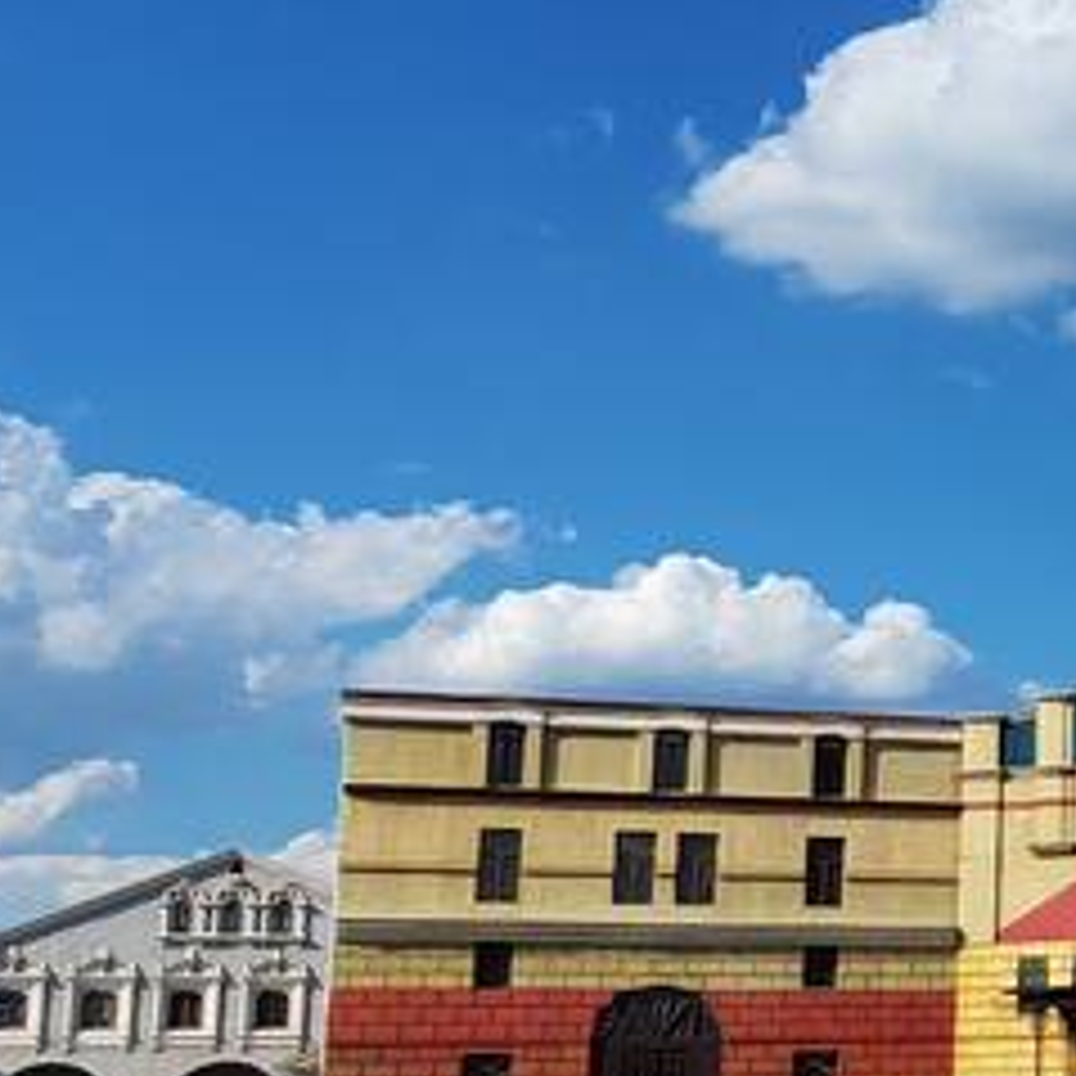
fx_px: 2532
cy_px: 711
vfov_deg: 23.9
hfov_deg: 18.8
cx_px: 1909
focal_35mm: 72
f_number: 2.2
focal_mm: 1.96
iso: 50
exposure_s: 1/1500
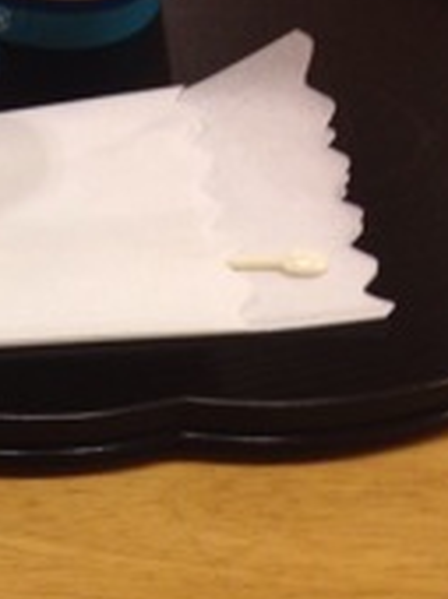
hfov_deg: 10.9
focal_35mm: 132
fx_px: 2284
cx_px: -180
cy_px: 1043
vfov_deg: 13.6
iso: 64
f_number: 2.4
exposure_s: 1/40
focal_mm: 4.28
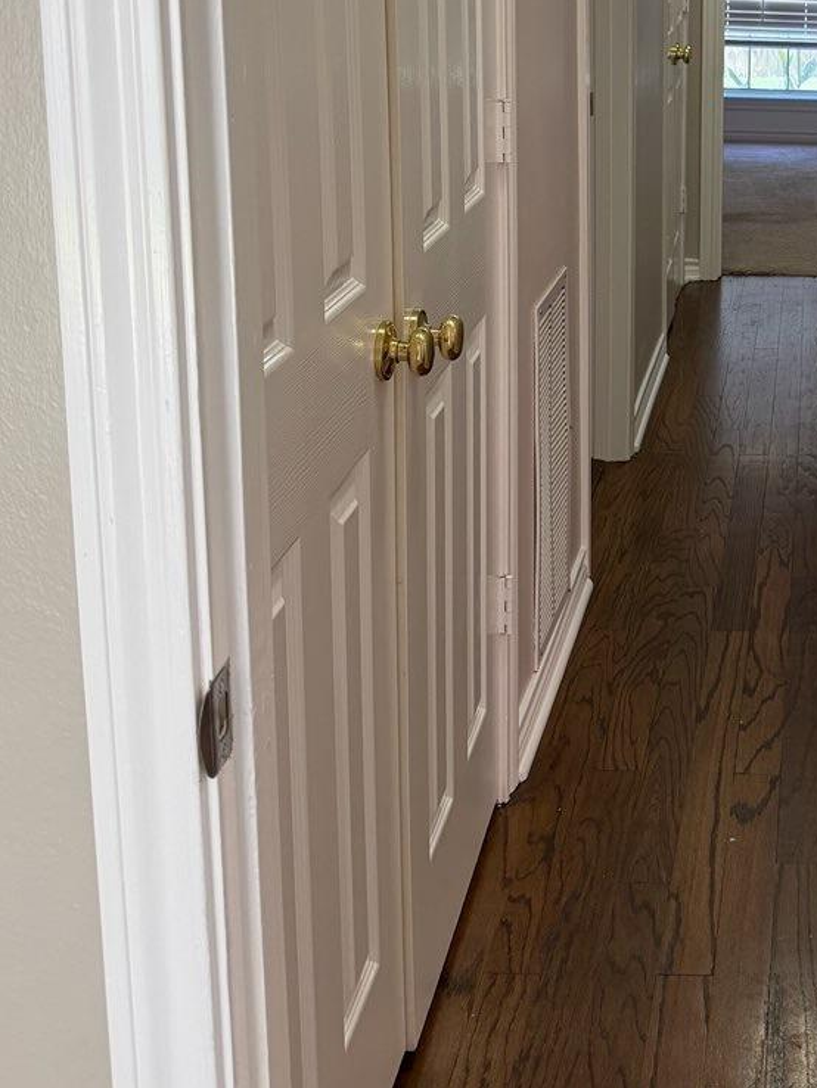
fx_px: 1635
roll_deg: -2.2
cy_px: 230
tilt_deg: -12.0
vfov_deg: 35.7
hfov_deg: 26.4
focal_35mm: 52
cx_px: 838
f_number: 1.78
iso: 200
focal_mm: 6.76
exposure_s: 1/120
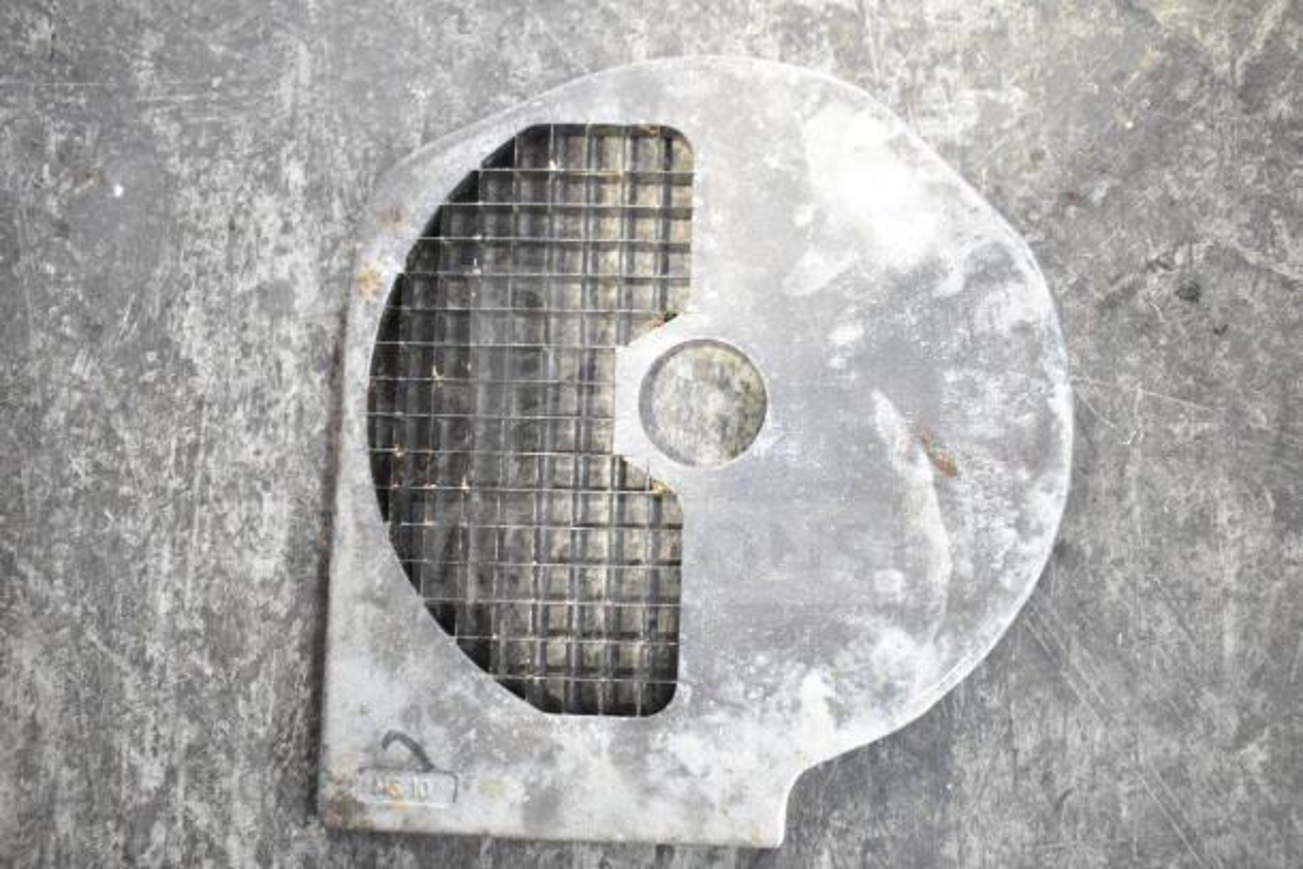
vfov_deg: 36.9
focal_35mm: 36
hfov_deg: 53.1
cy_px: 434
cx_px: 652
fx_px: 1303
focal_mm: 24
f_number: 4
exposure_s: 1/60
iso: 1600
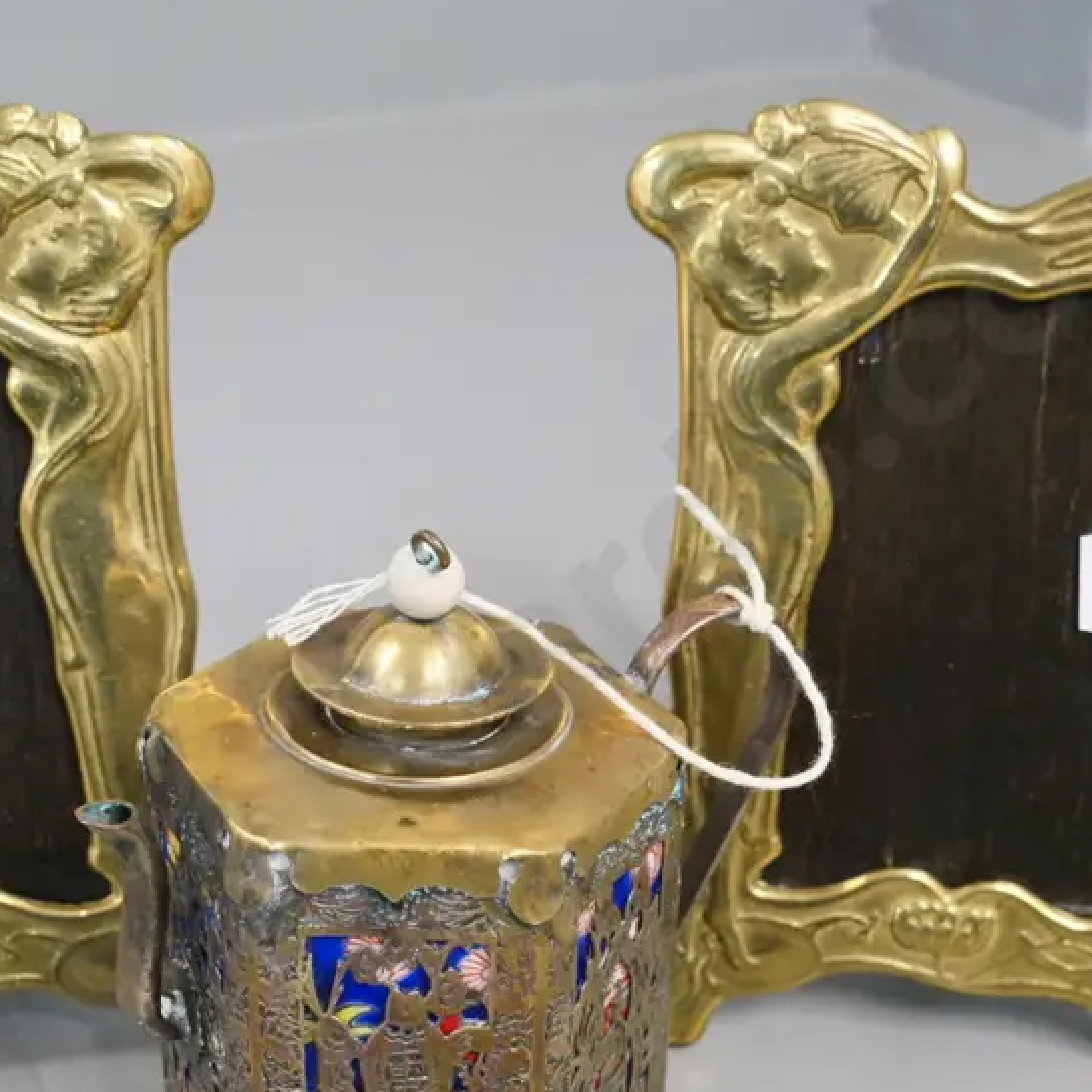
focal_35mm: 60
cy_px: 714
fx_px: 2141
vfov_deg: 28.5
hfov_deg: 28.6
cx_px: 465
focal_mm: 18
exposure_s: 1/50
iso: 3200
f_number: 5.6
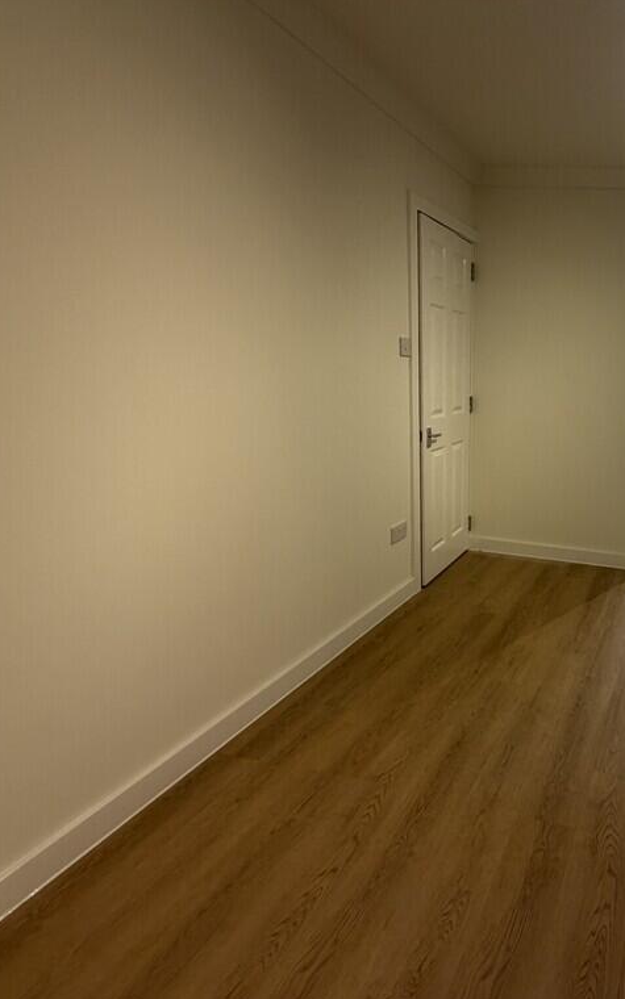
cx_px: 596
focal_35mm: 20
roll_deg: -3.1
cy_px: 500
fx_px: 545
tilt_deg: -13.4
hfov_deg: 50.6
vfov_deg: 85.1
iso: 200
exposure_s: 1/100
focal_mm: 2.22
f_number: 2.2
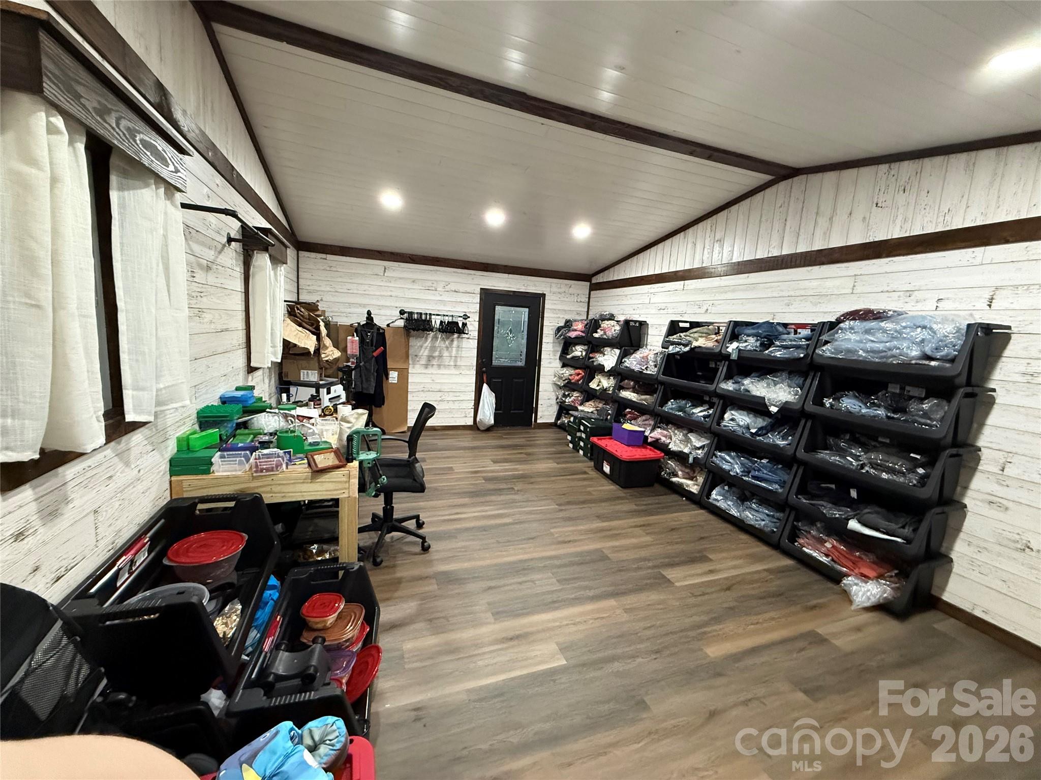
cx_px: 520
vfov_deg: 85.7
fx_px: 421
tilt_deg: -8.0
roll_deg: -4.1
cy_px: 390
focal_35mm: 14
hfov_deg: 102.1
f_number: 2.2
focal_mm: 2.22
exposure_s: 1/60
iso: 640
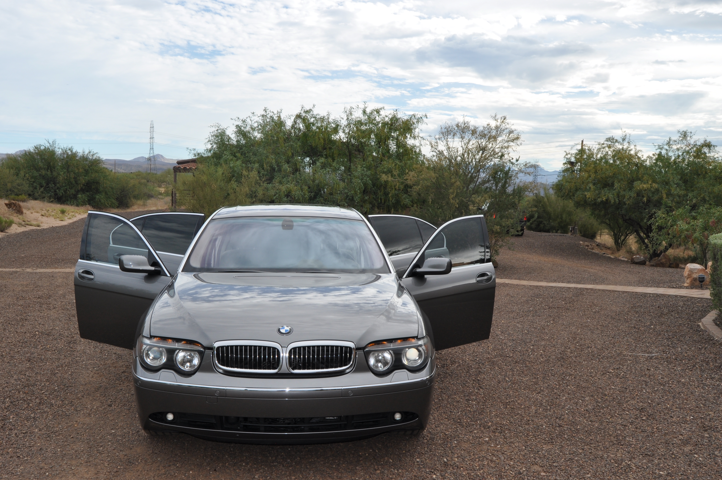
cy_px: 270
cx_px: 318
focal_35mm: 31
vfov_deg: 42.2
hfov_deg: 60.2
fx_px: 621
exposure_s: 1/200
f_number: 11
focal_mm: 18
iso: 200
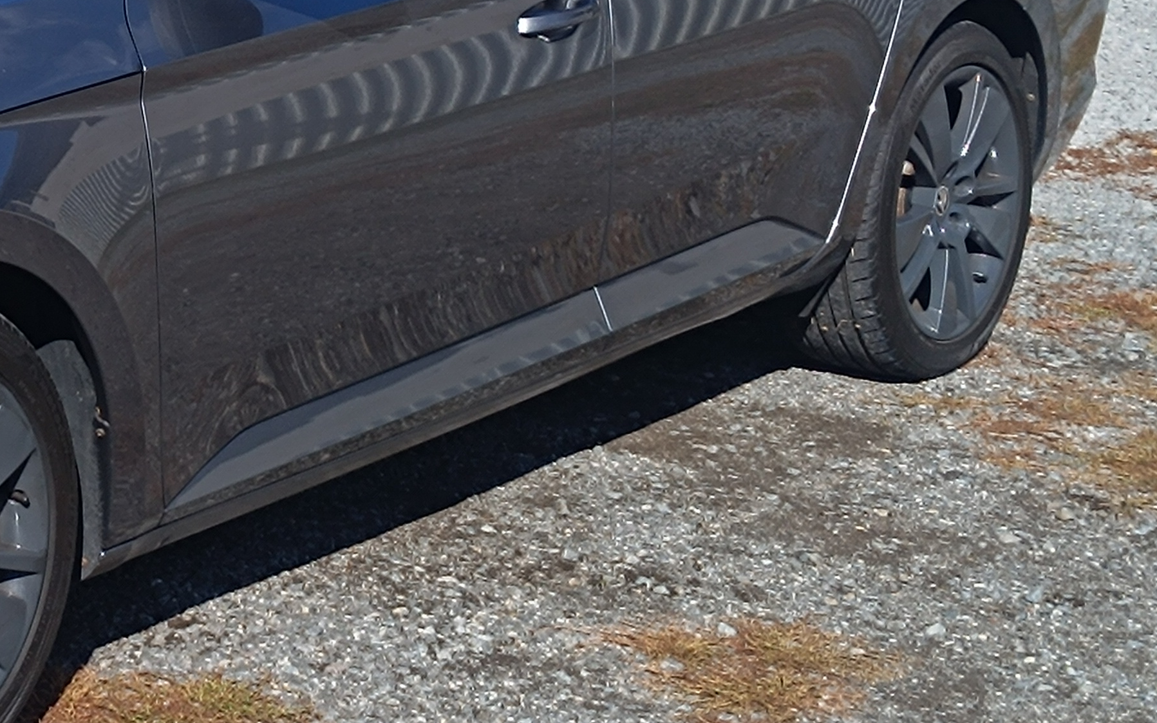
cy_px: 94
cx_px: -111
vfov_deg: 21.9
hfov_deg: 31.3
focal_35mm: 58
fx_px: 1829
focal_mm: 5.59
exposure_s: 1/1783
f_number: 1.88
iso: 54
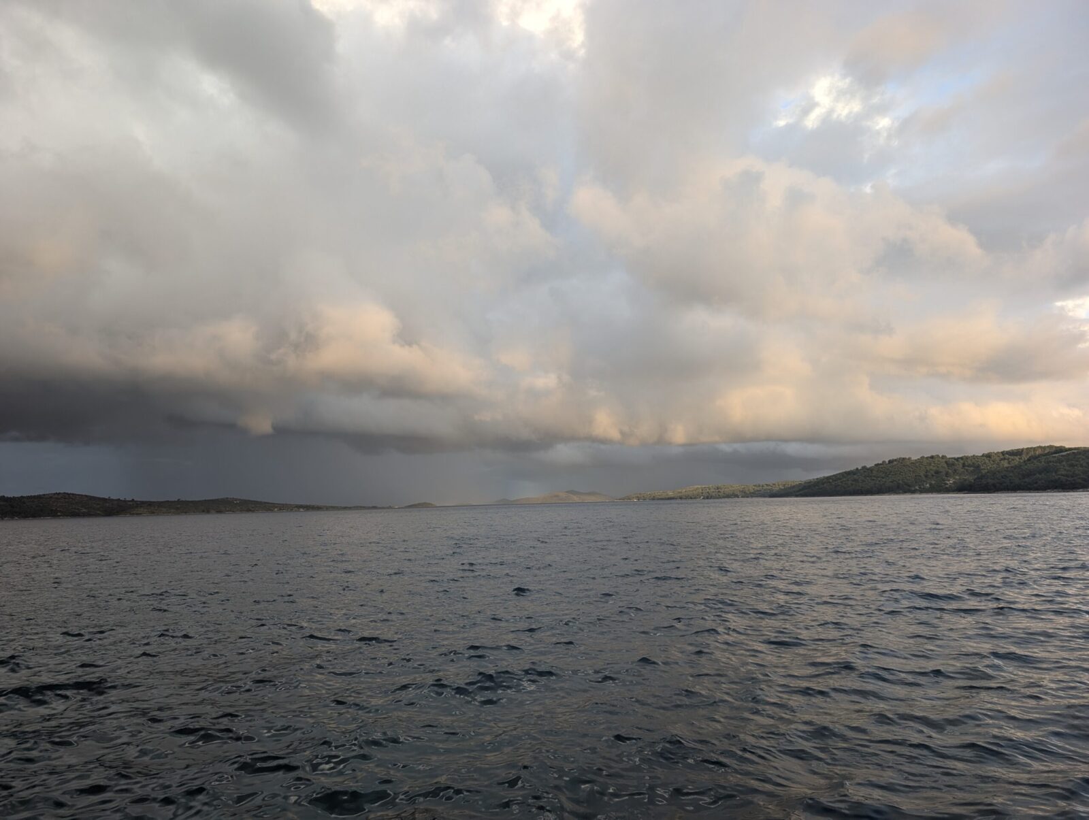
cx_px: 544
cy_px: 410
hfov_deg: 71.5
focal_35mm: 24
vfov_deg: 56.9
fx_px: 756
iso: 29
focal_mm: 6.9
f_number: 1.68
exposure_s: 1/157
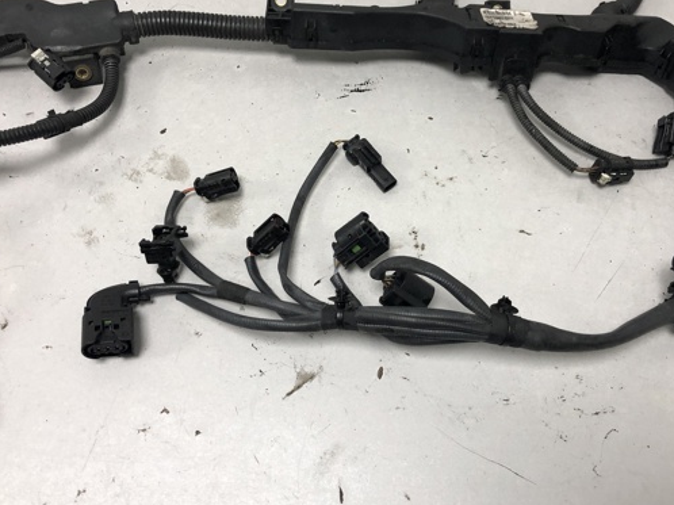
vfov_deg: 39.5
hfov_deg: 51.3
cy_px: 207
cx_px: 378
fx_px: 701
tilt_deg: -58.7
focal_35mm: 36
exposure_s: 1/33
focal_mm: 4
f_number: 1.8
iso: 40
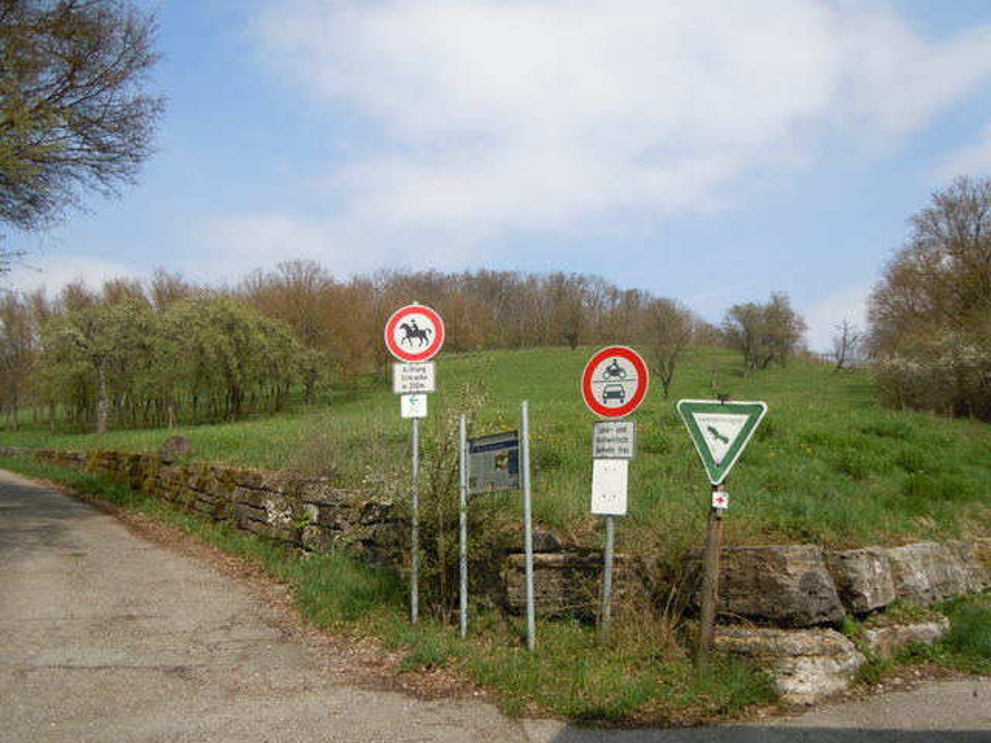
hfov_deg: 60.0
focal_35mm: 30
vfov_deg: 46.8
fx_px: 859
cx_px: 496
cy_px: 372
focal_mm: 5.4
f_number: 7
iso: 100
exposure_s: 1/250
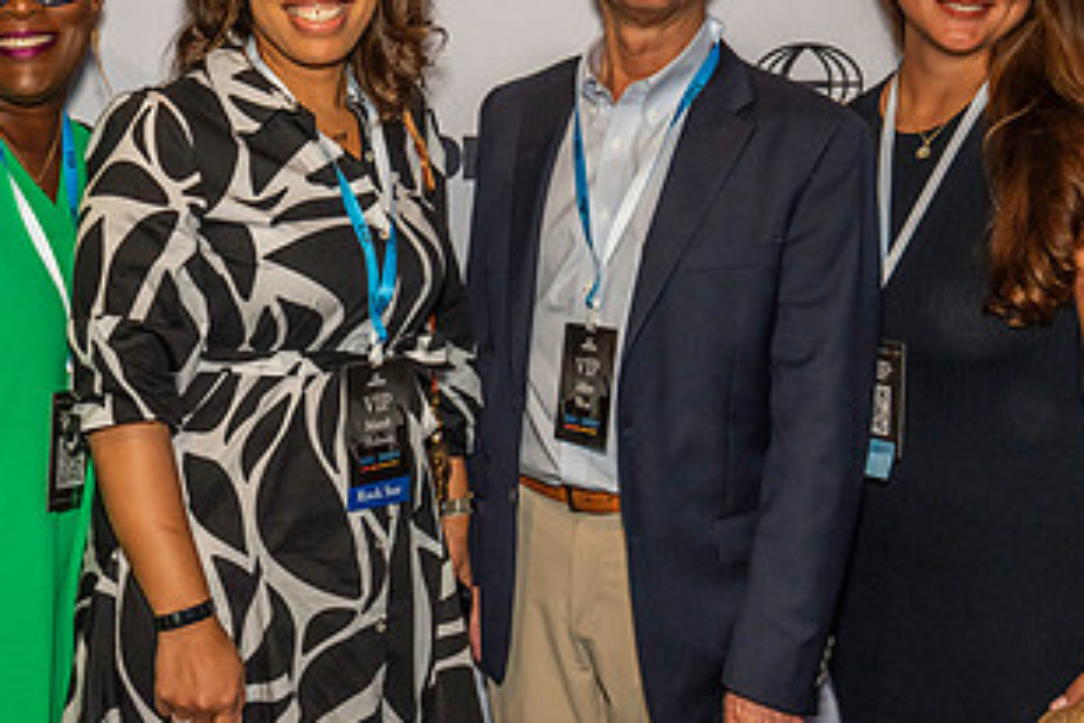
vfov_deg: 21.9
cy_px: 314
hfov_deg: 31.9
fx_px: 1867
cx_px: 295
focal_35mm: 62
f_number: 4
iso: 2500
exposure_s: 1/125
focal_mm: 33
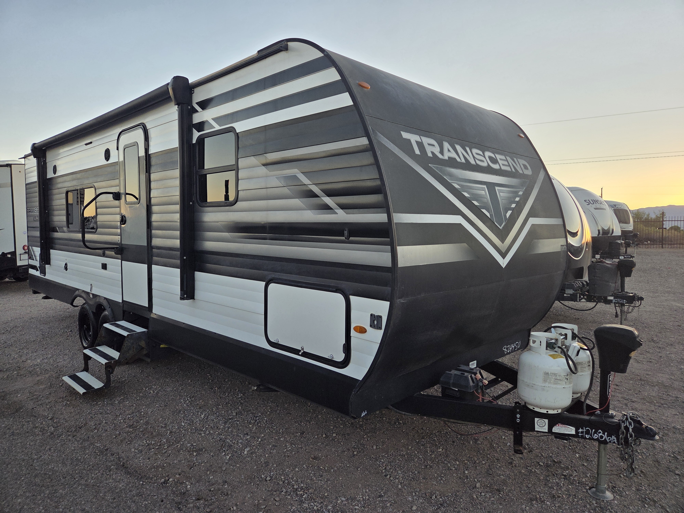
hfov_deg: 73.9
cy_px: 256
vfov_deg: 58.9
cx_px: 342
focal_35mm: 23
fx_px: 454
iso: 32
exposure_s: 1/180
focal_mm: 5.4
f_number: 1.8
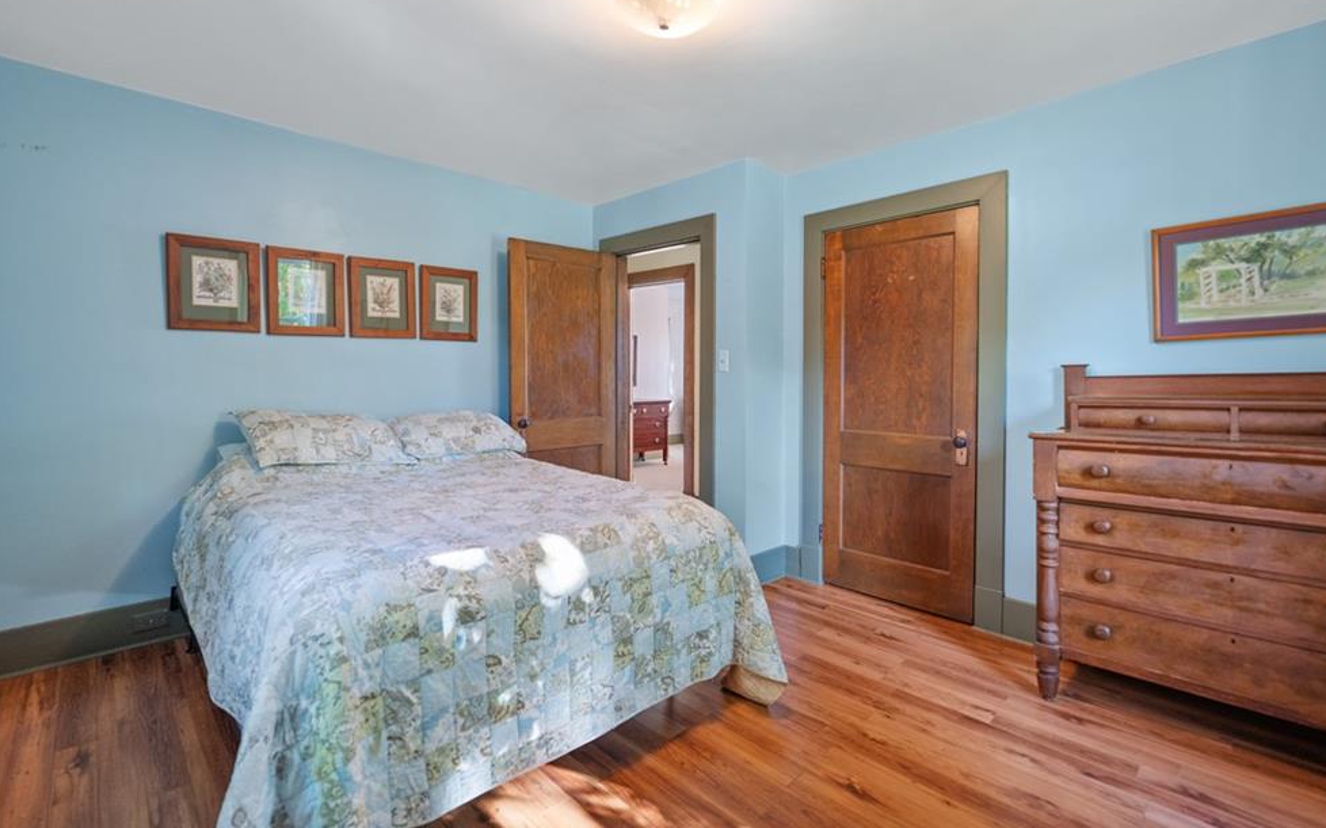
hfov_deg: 97.8
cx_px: 647
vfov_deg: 71.1
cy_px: 379
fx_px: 578
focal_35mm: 16
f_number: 2.8
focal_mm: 15
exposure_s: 1/30
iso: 400
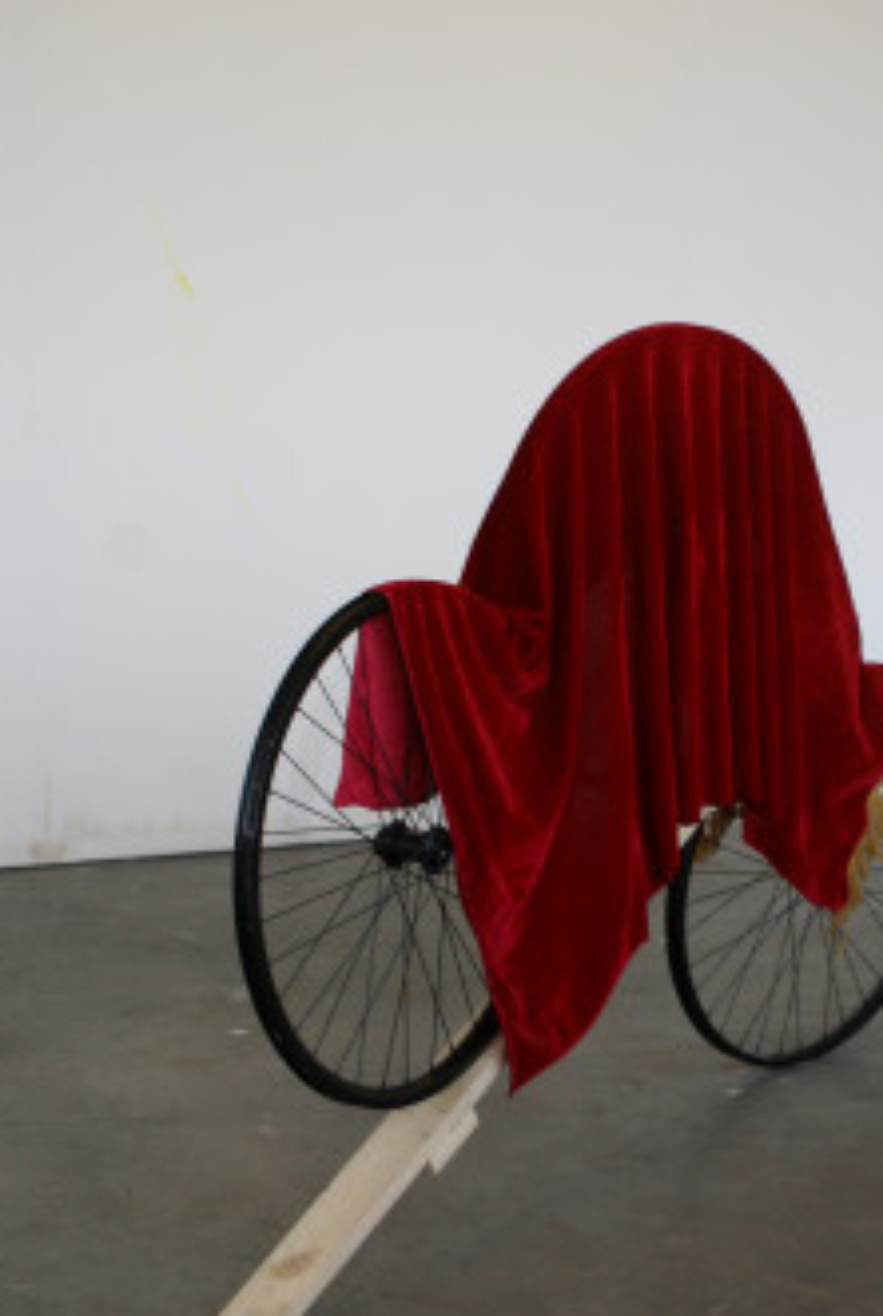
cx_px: 591
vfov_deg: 27.3
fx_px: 2700
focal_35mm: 74
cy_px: 801
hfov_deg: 18.5
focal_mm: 35
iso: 400
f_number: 5.6
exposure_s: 1/80
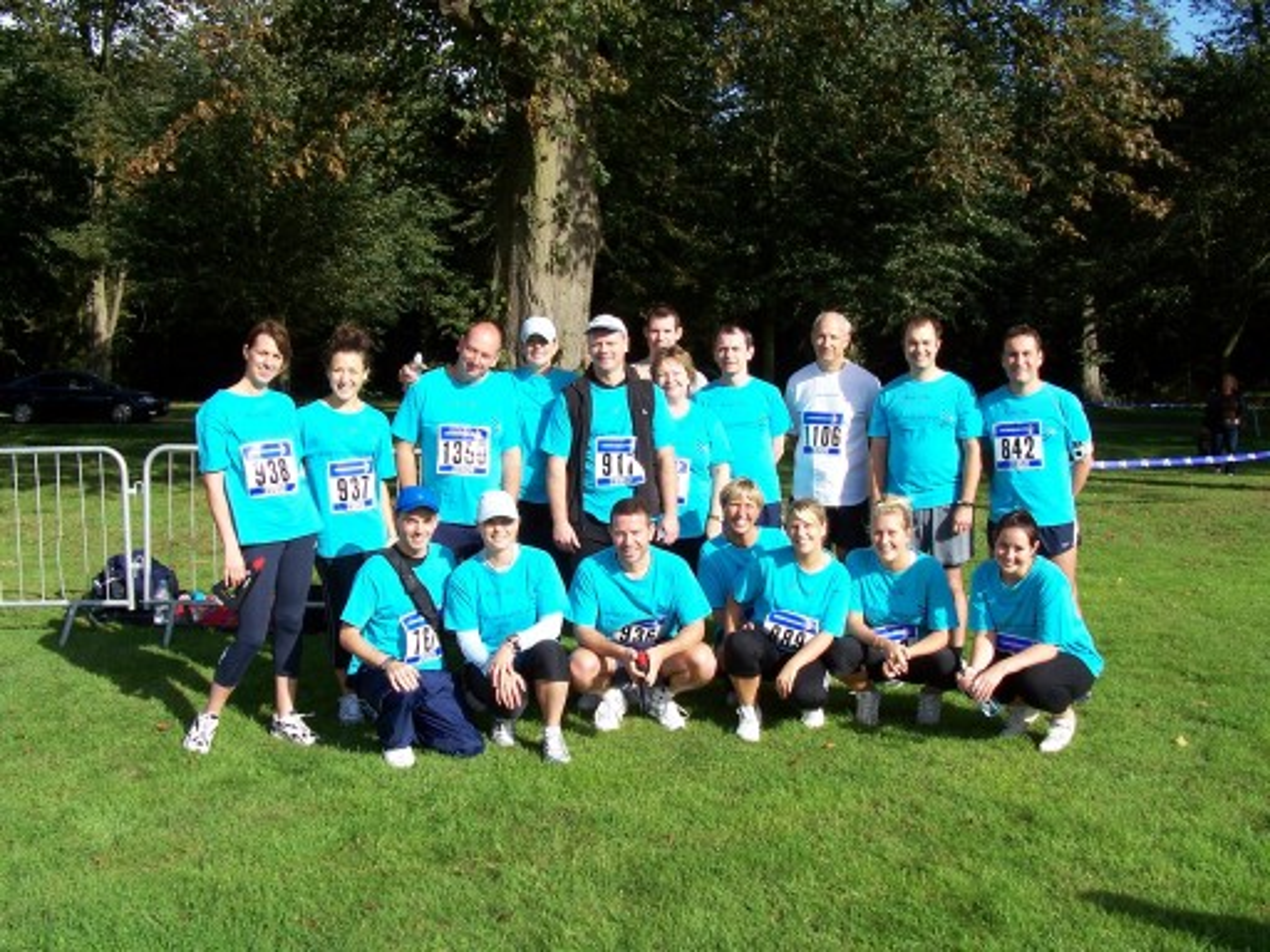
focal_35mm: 35
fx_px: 1284
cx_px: 635
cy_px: 476
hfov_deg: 52.6
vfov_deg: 40.7
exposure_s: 1/500
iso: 80
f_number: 4
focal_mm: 6
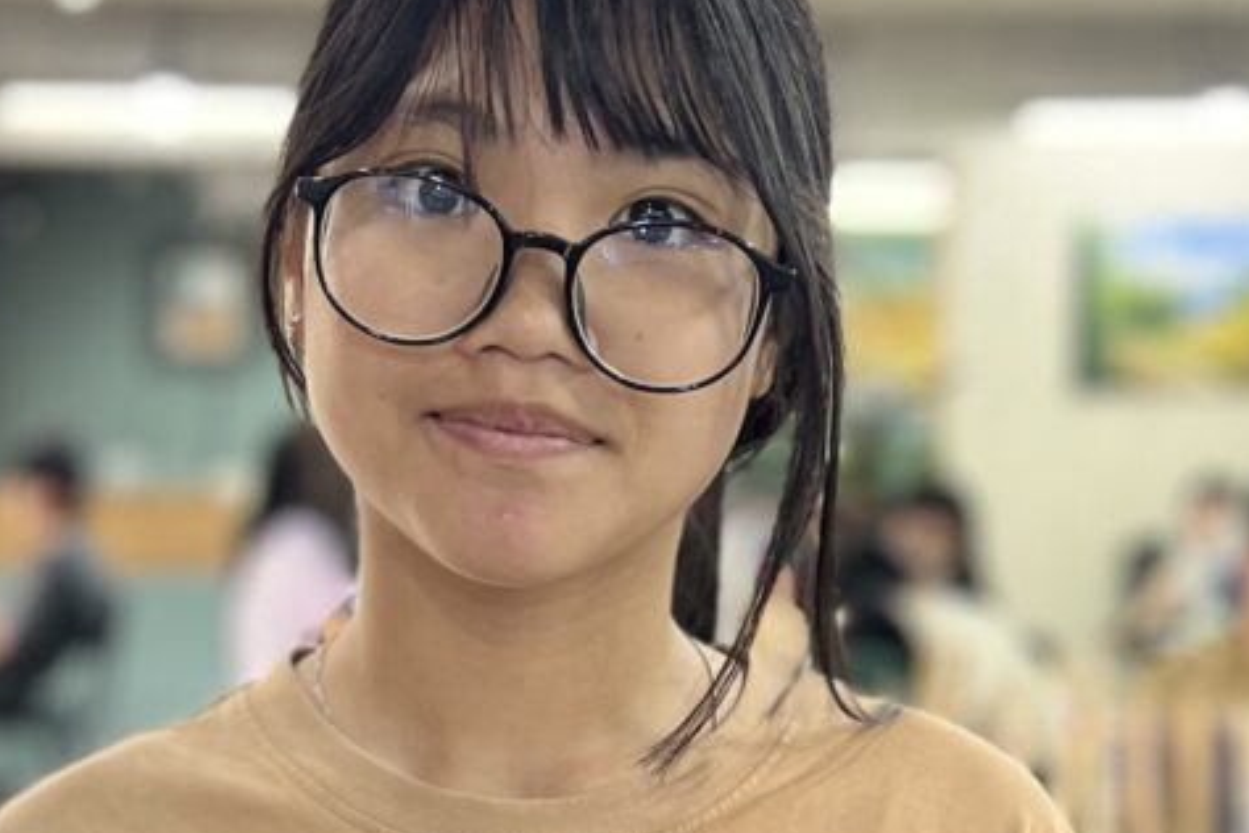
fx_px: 2637
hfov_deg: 26.5
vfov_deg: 17.6
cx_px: 451
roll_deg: -1.1
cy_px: 774
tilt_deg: -8.7
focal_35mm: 76
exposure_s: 1/100
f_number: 1.5
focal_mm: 5.7
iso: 125
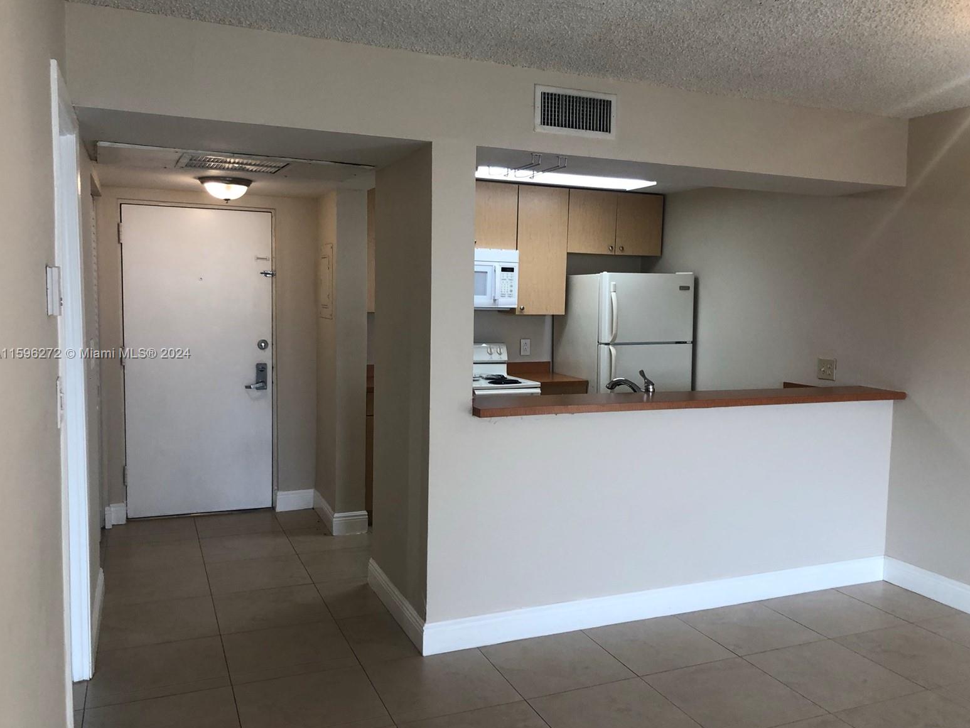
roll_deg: -0.5
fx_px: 813
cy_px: 354
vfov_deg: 48.2
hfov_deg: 61.7
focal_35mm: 29
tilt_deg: -6.7
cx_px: 492
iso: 25
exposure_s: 1/40
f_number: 1.8
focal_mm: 4
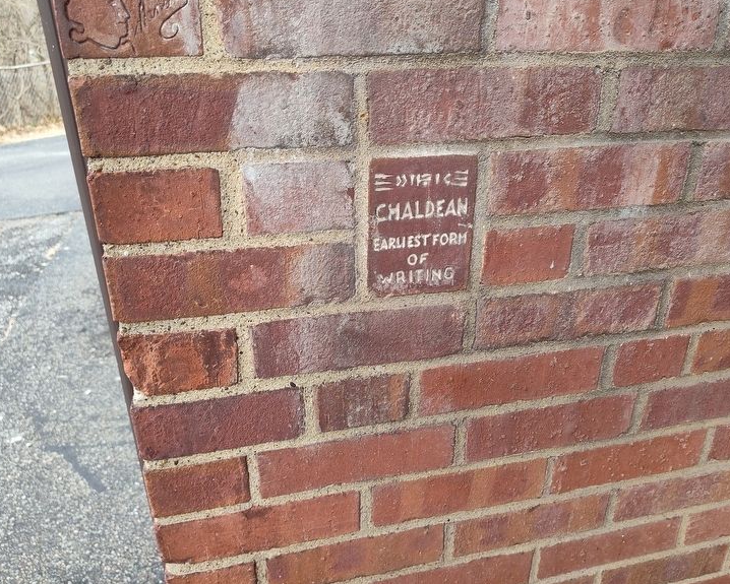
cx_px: 361
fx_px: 540
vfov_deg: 56.8
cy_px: 281
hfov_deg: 68.1
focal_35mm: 25
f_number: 1.8
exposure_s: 1/120
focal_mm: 5.56
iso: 164
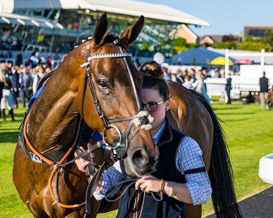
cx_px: 184
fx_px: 807
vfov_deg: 15.4
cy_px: 120
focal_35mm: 100
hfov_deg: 19.1
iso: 200
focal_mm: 70
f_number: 4
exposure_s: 1/2000
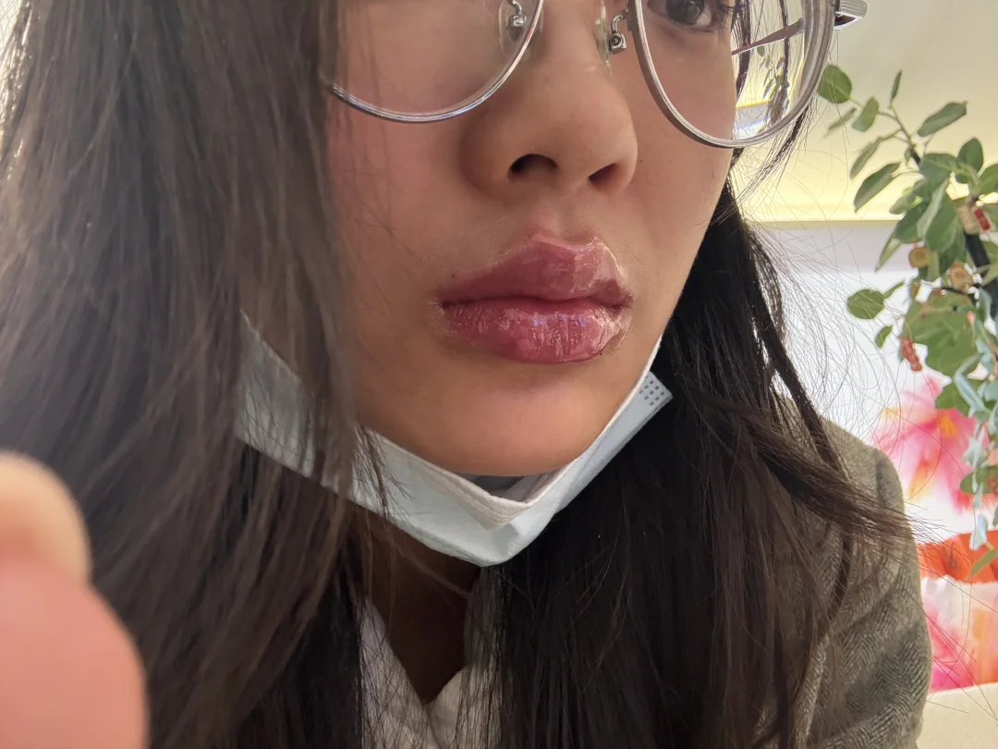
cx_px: 499
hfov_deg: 73.9
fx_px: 663
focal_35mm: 23
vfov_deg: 58.9
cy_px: 374
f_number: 1.9
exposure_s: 1/33
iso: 320
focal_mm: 2.69
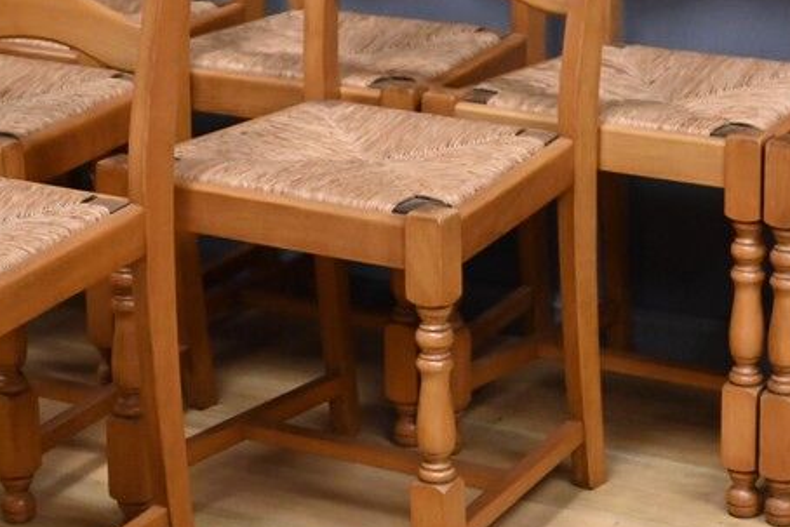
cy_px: 132
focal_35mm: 132
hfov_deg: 15.5
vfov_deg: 10.4
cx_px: 430
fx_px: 2897
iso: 5000
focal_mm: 50
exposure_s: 1/200
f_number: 7.1
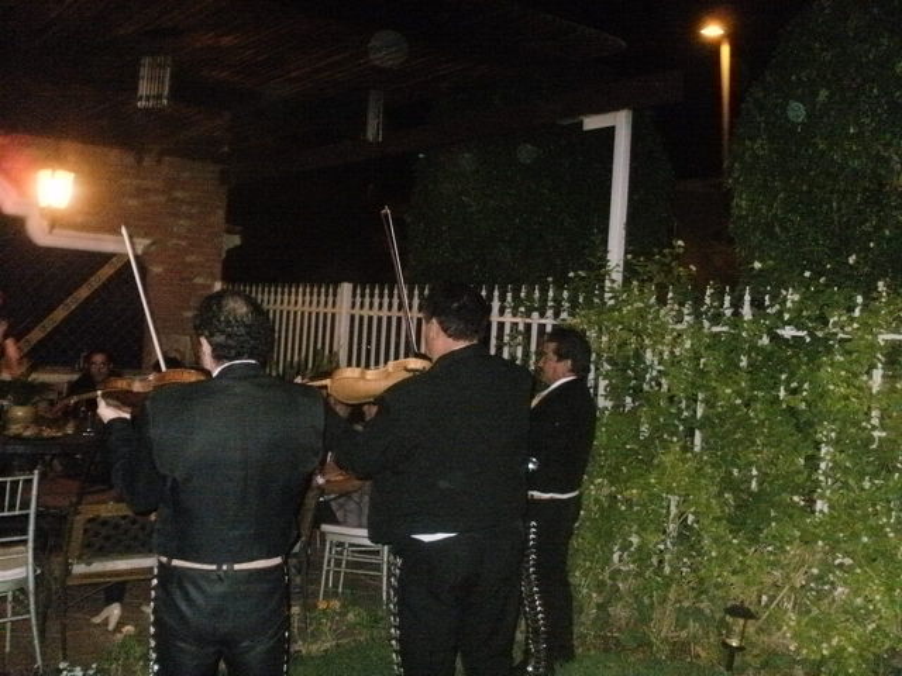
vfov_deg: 39.7
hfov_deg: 51.4
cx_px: 451
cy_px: 338
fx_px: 938
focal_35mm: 36
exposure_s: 1/30
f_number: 3.5
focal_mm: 6.3
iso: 640
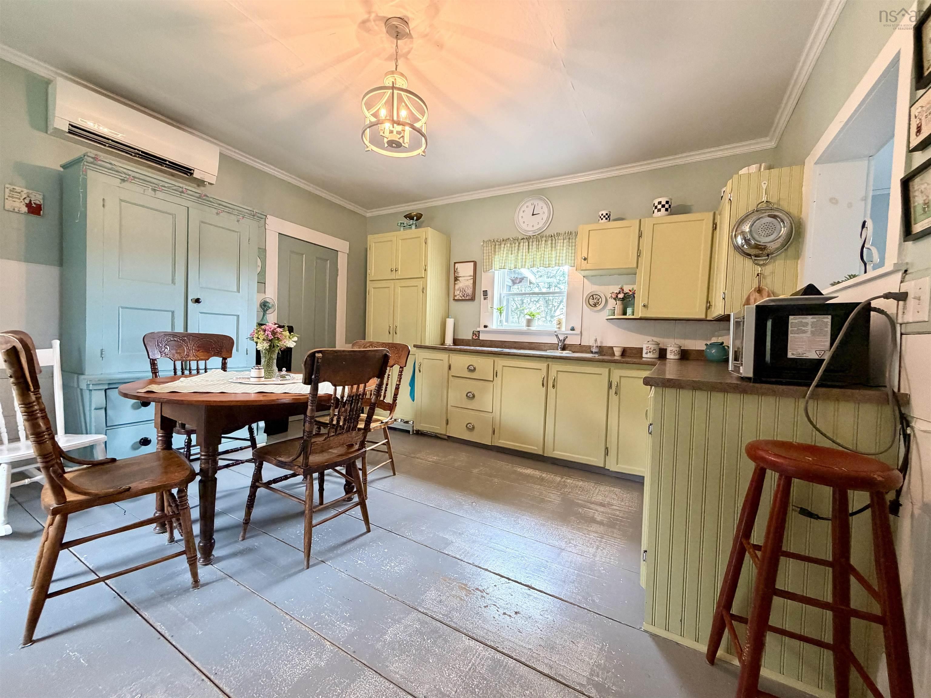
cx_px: 466
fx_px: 377
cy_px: 349
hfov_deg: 102.1
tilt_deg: -1.5
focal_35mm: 14
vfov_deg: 85.7
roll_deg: -1.5
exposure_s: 1/60
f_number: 2.2
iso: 250
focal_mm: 2.22
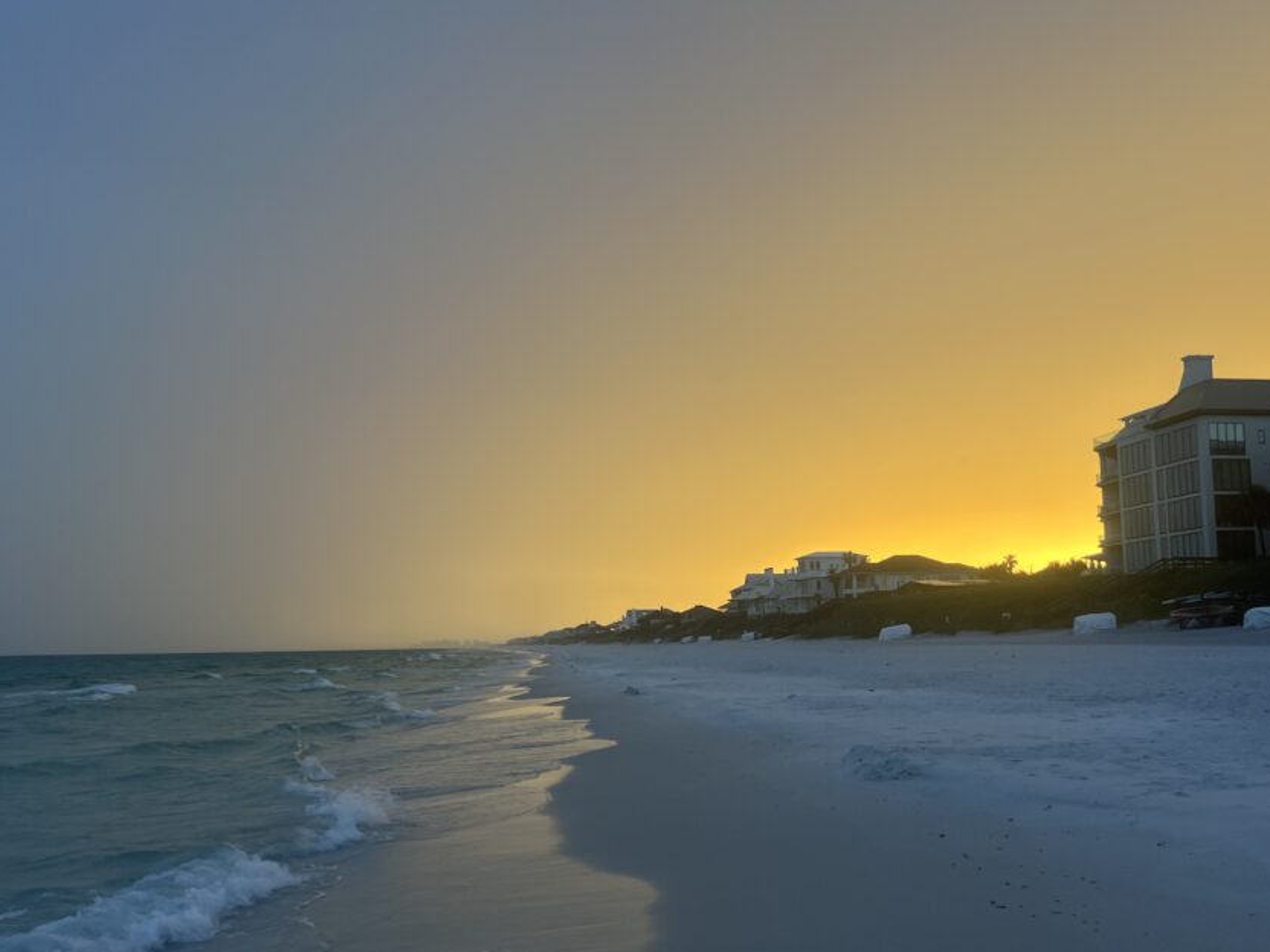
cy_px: 548
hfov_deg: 56.5
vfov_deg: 44.0
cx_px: 534
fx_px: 1174
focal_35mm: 32
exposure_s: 1/70
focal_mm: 5.7
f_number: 1.5
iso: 125
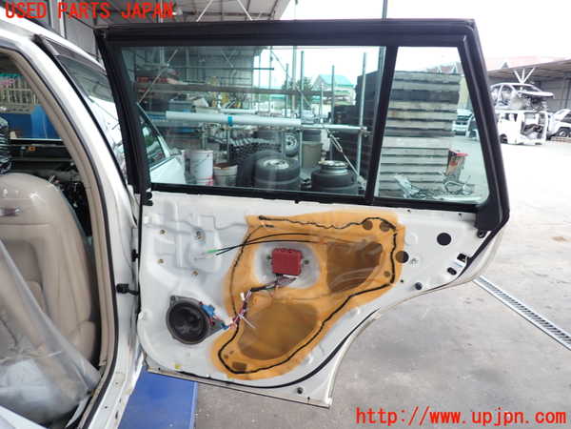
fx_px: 412
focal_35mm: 25
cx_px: 286
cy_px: 214
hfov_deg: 69.4
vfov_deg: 54.9
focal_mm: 4.5
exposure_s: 1/125
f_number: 2
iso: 100
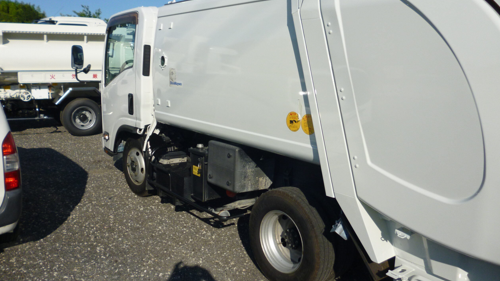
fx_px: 411
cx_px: 248
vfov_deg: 37.7
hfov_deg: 62.6
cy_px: 126
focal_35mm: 31
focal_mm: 5
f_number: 9
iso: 100
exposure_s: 1/250
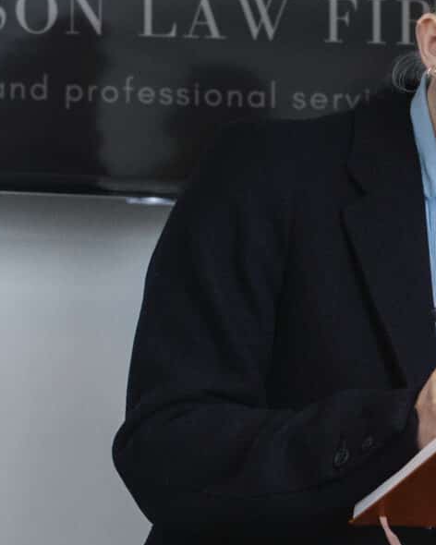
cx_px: 739
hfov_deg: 9.3
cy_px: 458
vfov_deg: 12.1
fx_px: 2565
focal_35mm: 159
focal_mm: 50
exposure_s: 1/400
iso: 5000
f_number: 4
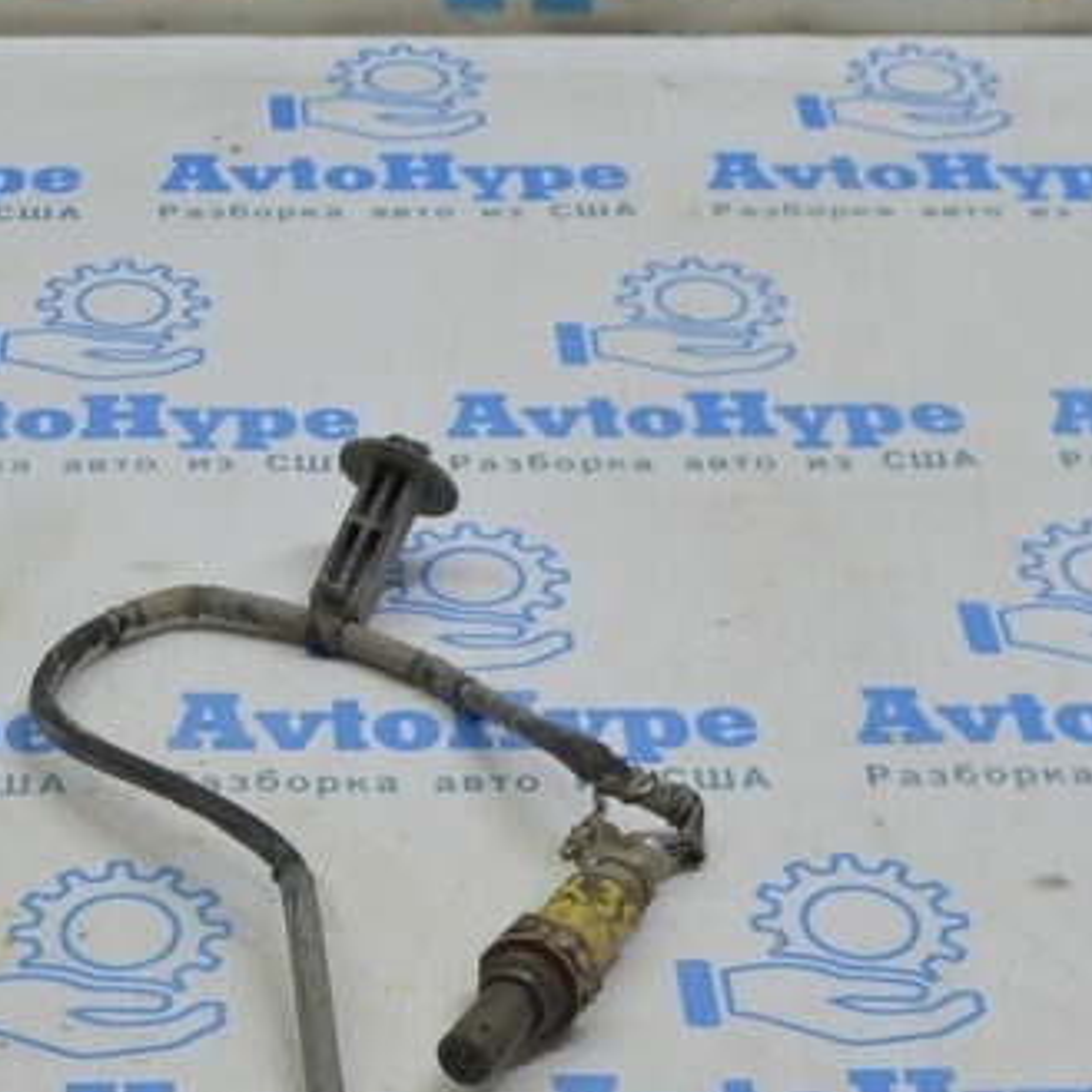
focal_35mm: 91
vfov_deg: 18.6
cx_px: 305
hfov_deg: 18.9
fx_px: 3259
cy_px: 1054
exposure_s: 1/40
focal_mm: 23
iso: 400
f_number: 5.6
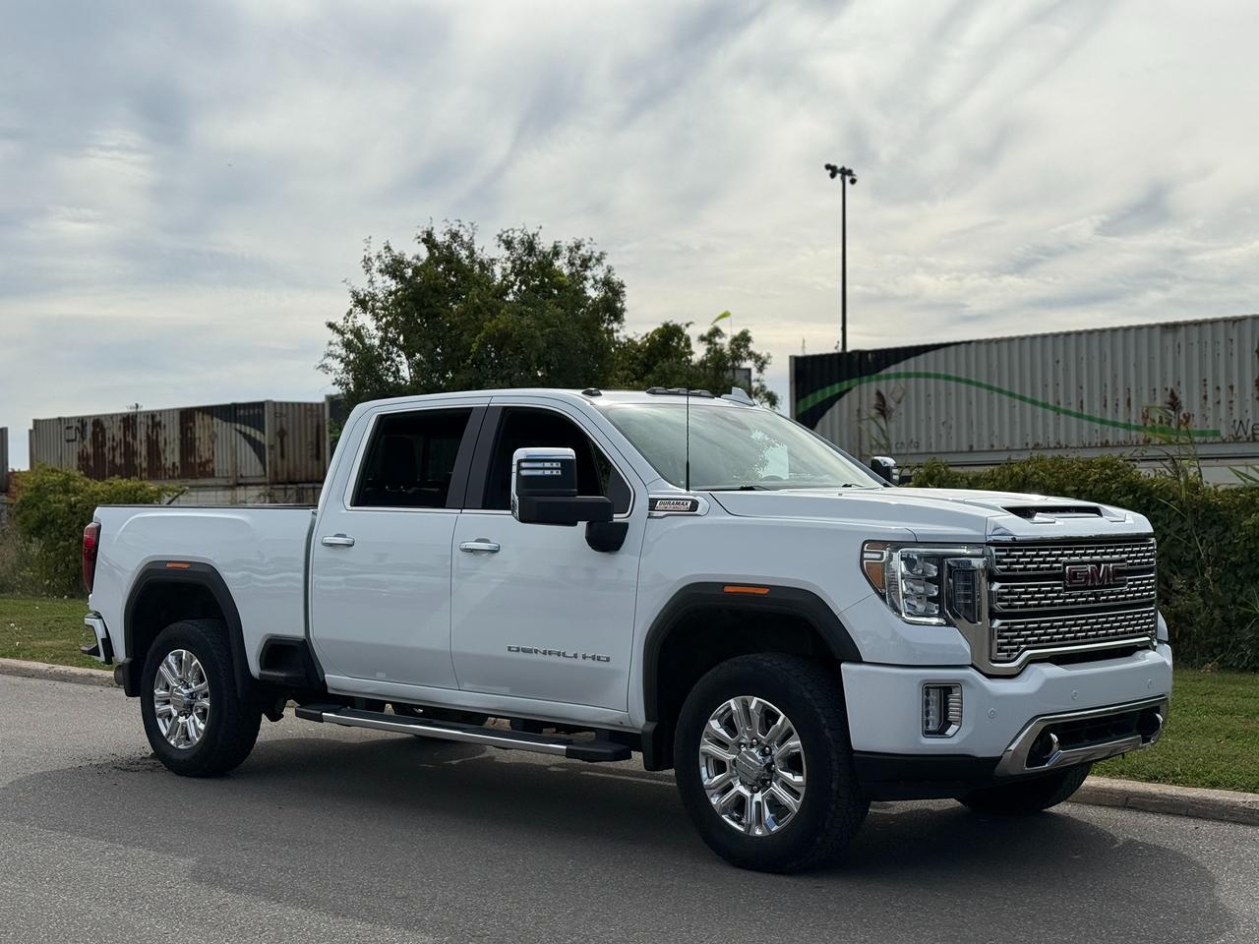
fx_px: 1746
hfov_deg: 39.7
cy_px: 472
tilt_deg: +1.8
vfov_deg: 30.3
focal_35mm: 48
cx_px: 630
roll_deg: +0.4
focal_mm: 6.76
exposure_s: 1/11364
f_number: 1.78
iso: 80
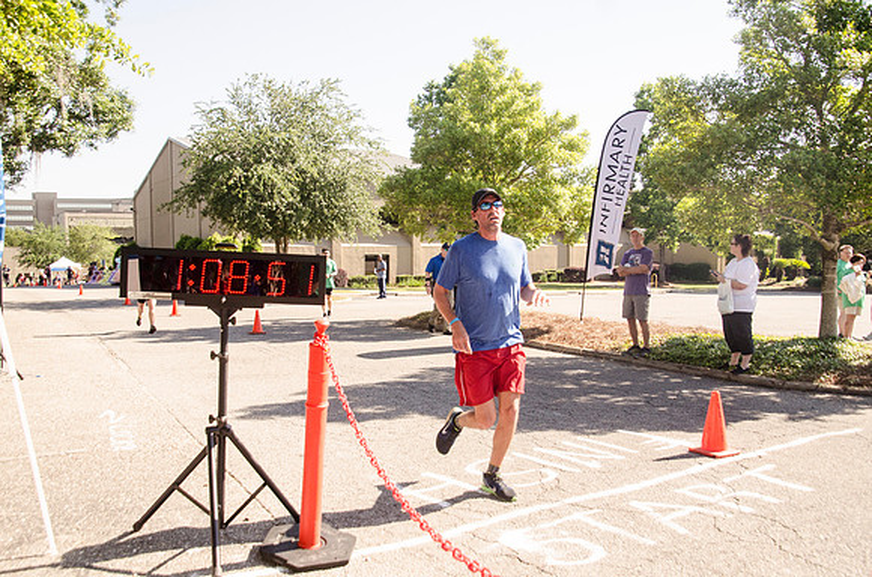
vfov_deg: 39.8
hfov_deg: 57.3
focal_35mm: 33
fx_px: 798
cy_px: 288
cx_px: 436
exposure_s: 1/1600
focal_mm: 22
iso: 640
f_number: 5
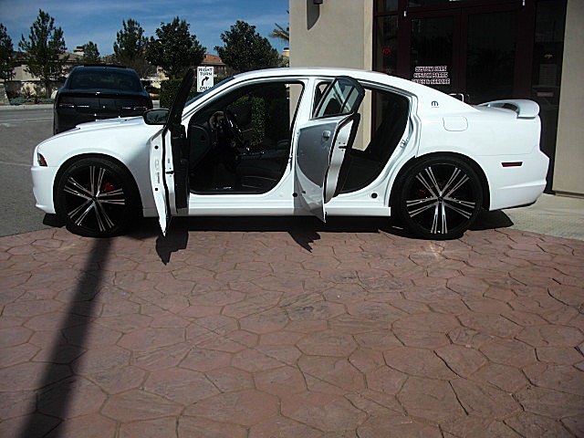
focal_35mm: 36
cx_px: 292
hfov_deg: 51.4
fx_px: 607
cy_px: 219
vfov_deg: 39.7
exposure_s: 1/320
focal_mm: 6.3
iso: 50
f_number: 7.9
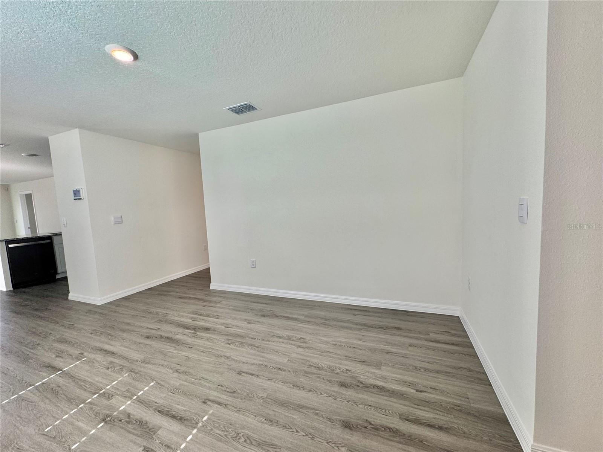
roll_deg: +3.2
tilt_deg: -5.5
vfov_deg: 85.7
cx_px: 302
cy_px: 226
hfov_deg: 102.1
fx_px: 244
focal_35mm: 14
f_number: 2.2
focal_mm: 2.22
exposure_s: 1/120
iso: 64
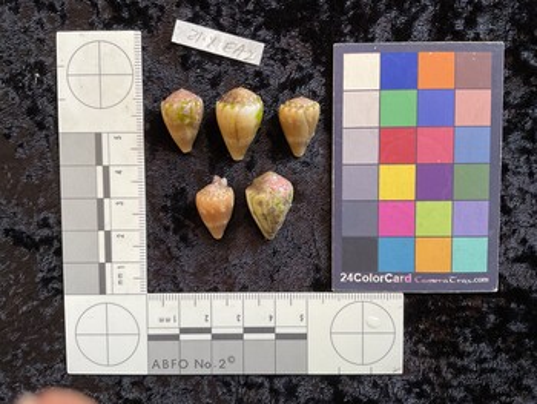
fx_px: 450
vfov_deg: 48.3
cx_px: 268
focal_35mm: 29
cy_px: 202
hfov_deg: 61.6
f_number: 1.8
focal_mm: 3
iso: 64
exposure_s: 1/100
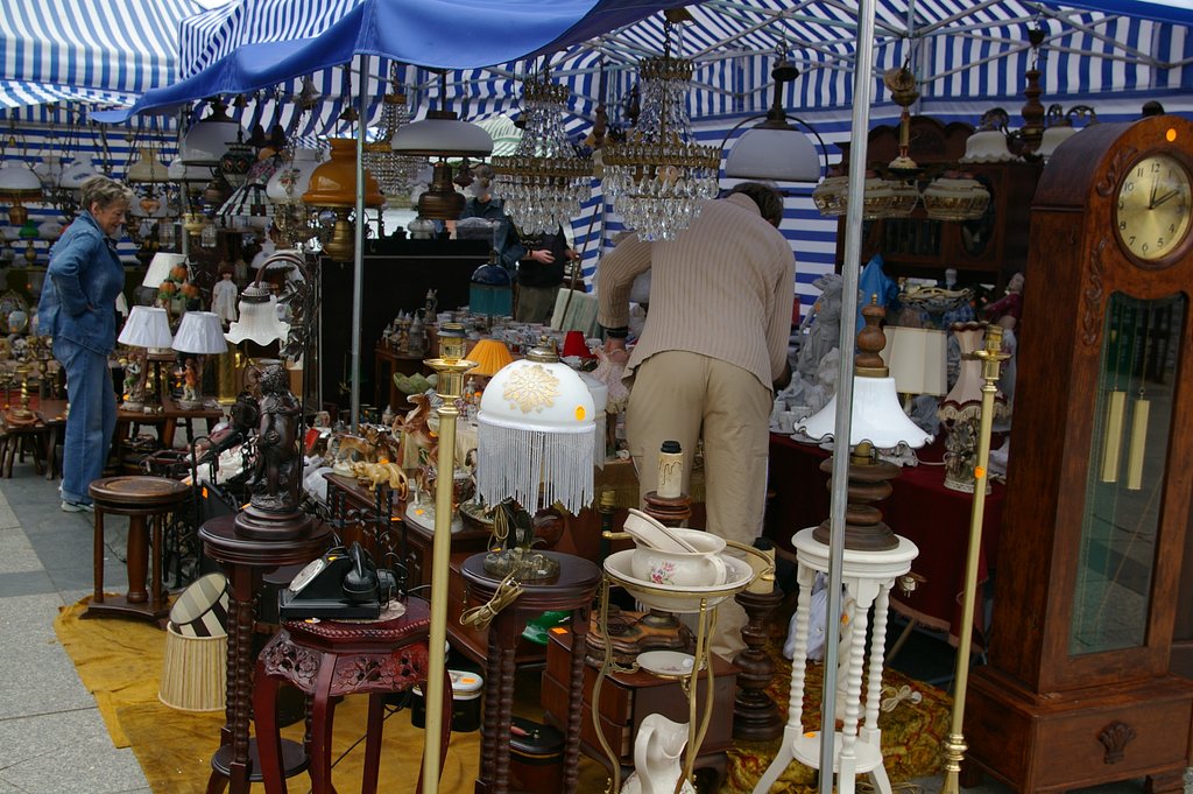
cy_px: 397
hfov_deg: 49.6
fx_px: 1291
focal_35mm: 39
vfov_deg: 34.2
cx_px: 596
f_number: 6.7
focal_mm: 26
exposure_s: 1/90
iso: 200
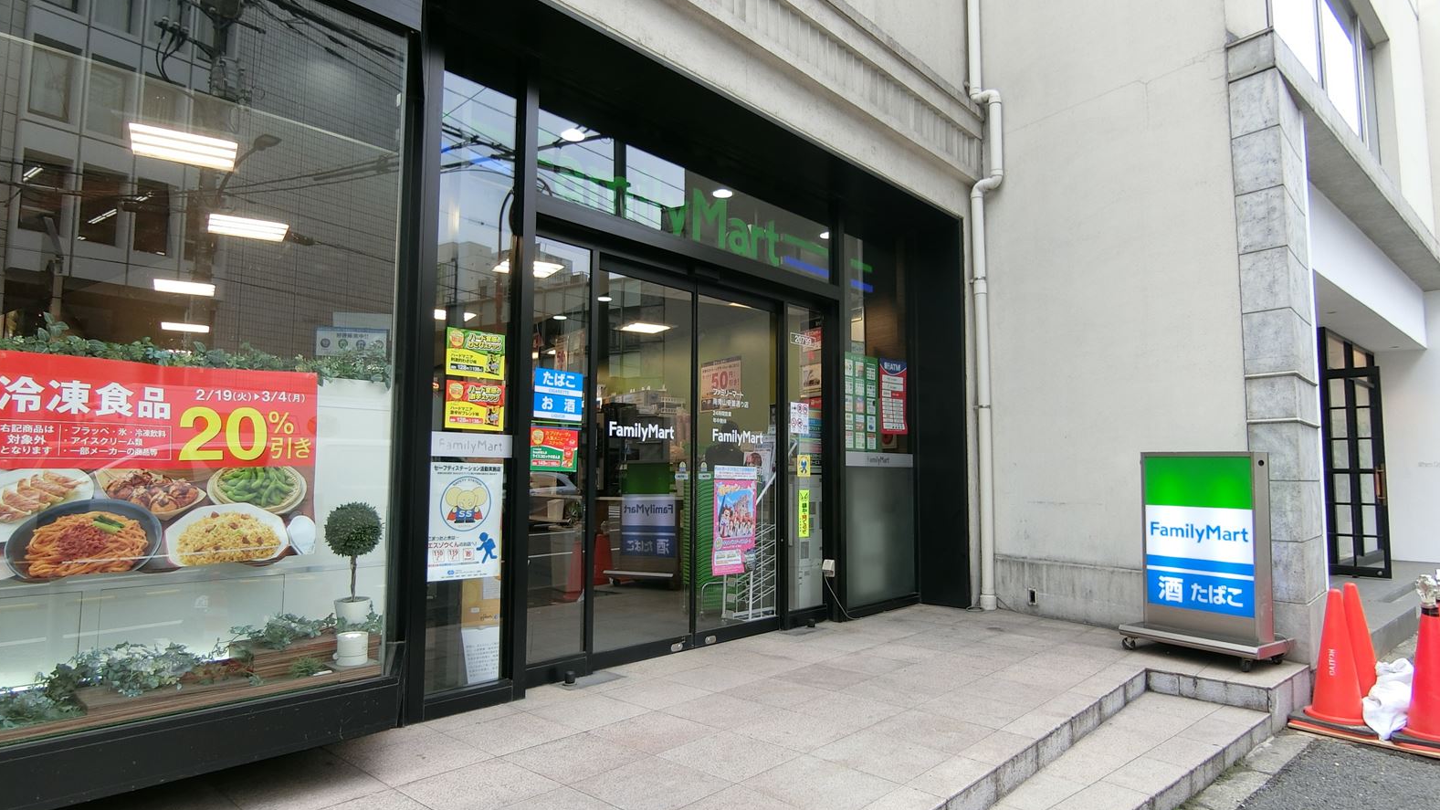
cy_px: 402
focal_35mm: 21
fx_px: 802
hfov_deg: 83.8
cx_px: 717
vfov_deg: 53.6
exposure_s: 1/200
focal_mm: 4.06
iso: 80
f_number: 2.7
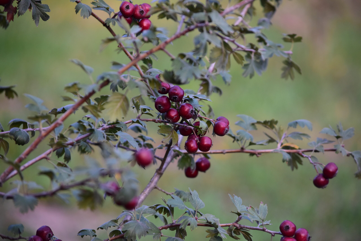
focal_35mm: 225
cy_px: 120
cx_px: 180
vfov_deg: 6.1
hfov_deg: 9.1
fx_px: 2256
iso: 800
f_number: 5
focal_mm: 150
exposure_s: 1/400
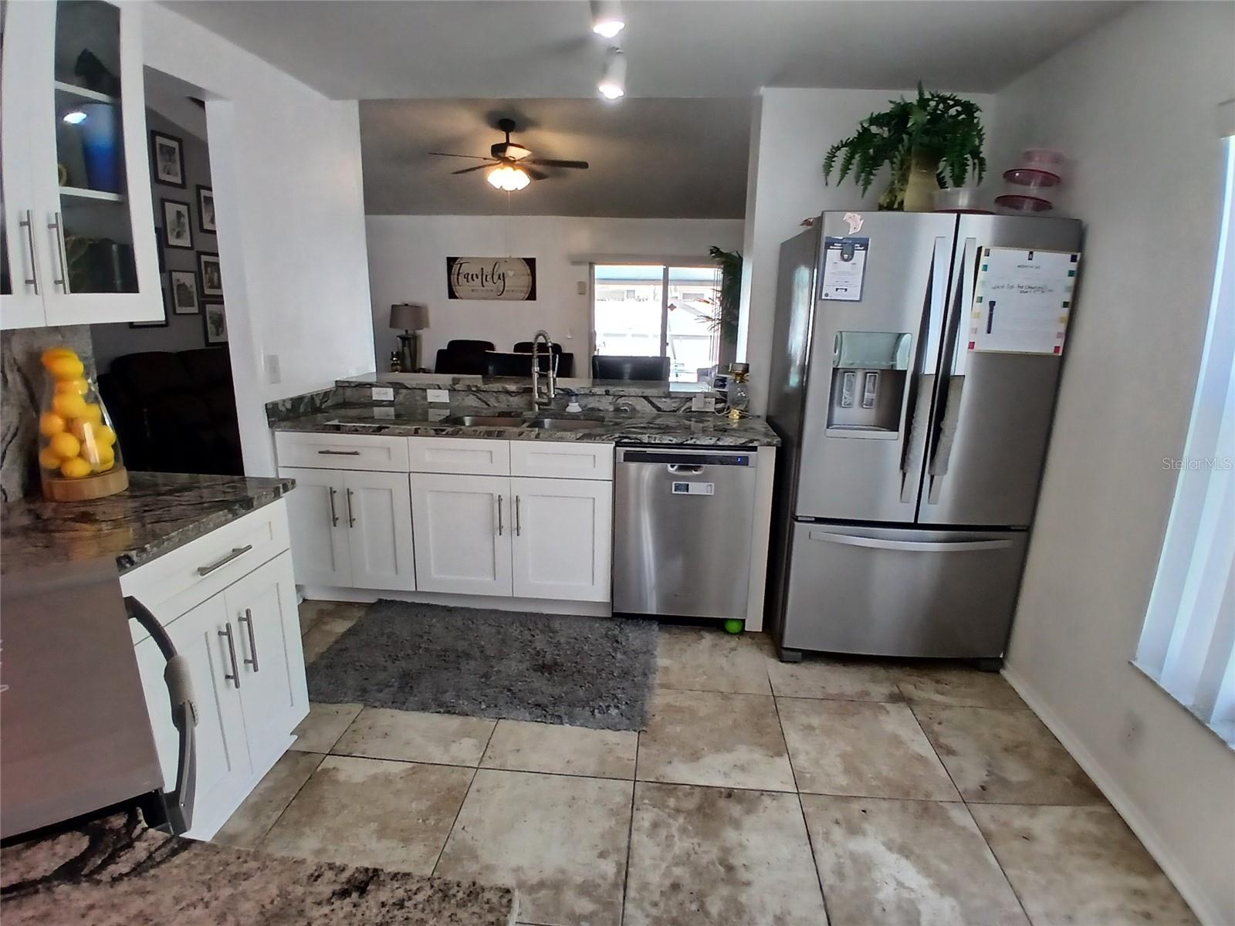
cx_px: 618
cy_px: 463
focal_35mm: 17
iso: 100
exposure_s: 1/60
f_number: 2.2
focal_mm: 1.4
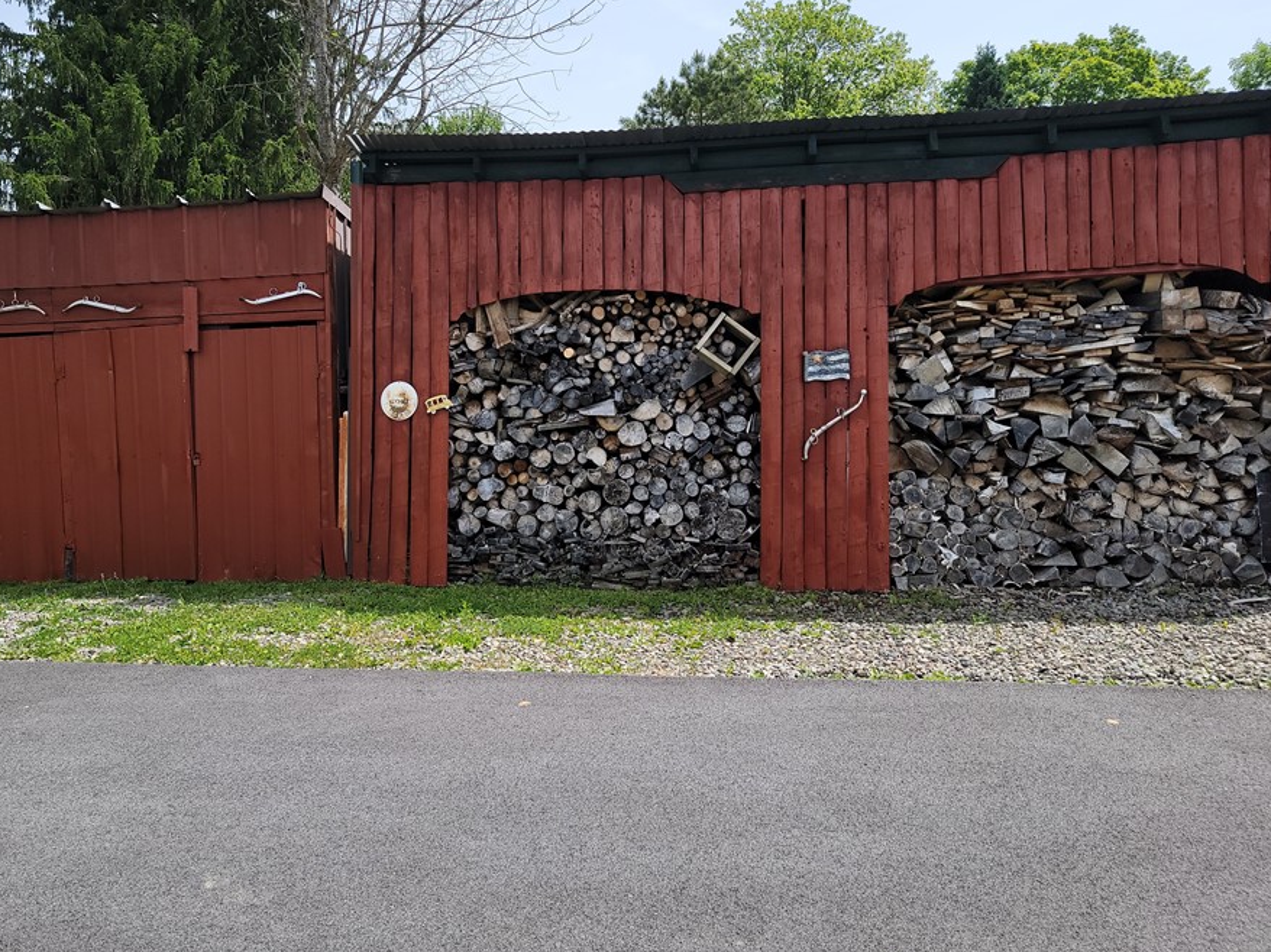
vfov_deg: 49.7
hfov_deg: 63.2
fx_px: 1028
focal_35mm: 28
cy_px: 437
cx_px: 556
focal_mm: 6.7
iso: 16
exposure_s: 1/662
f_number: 1.8
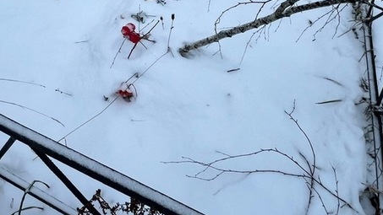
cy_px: -21
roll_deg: -3.7
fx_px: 325
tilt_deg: -38.1
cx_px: 176
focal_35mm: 32
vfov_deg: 32.3
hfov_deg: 60.9
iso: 125
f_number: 1.8
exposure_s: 1/99
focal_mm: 1.57
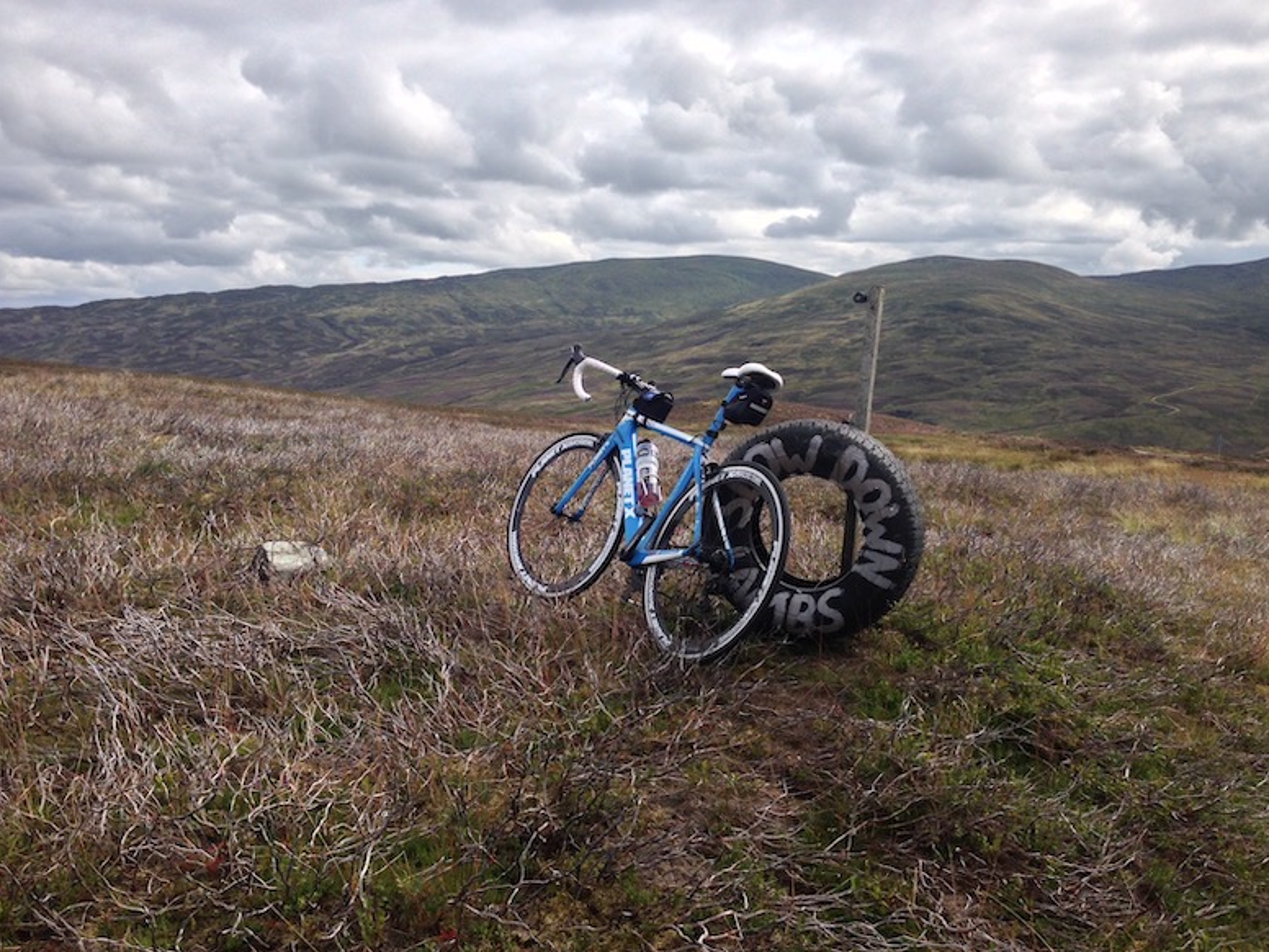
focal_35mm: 34
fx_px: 1246
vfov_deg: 41.8
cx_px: 648
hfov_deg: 54.0
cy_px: 465
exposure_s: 1/1695
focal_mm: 4.12
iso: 50
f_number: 2.4
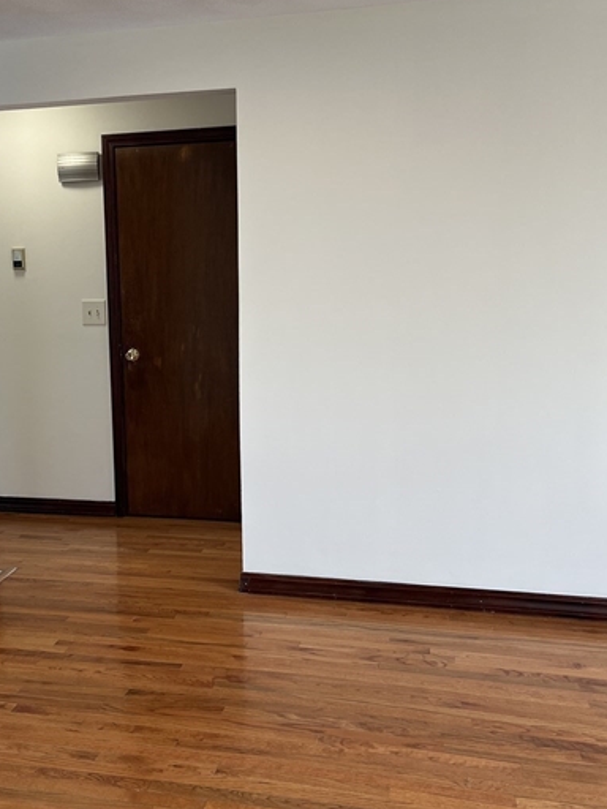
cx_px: 172
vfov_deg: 47.9
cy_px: 419
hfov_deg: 36.2
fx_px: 912
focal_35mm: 39
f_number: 1.6
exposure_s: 1/120
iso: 80
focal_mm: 5.1
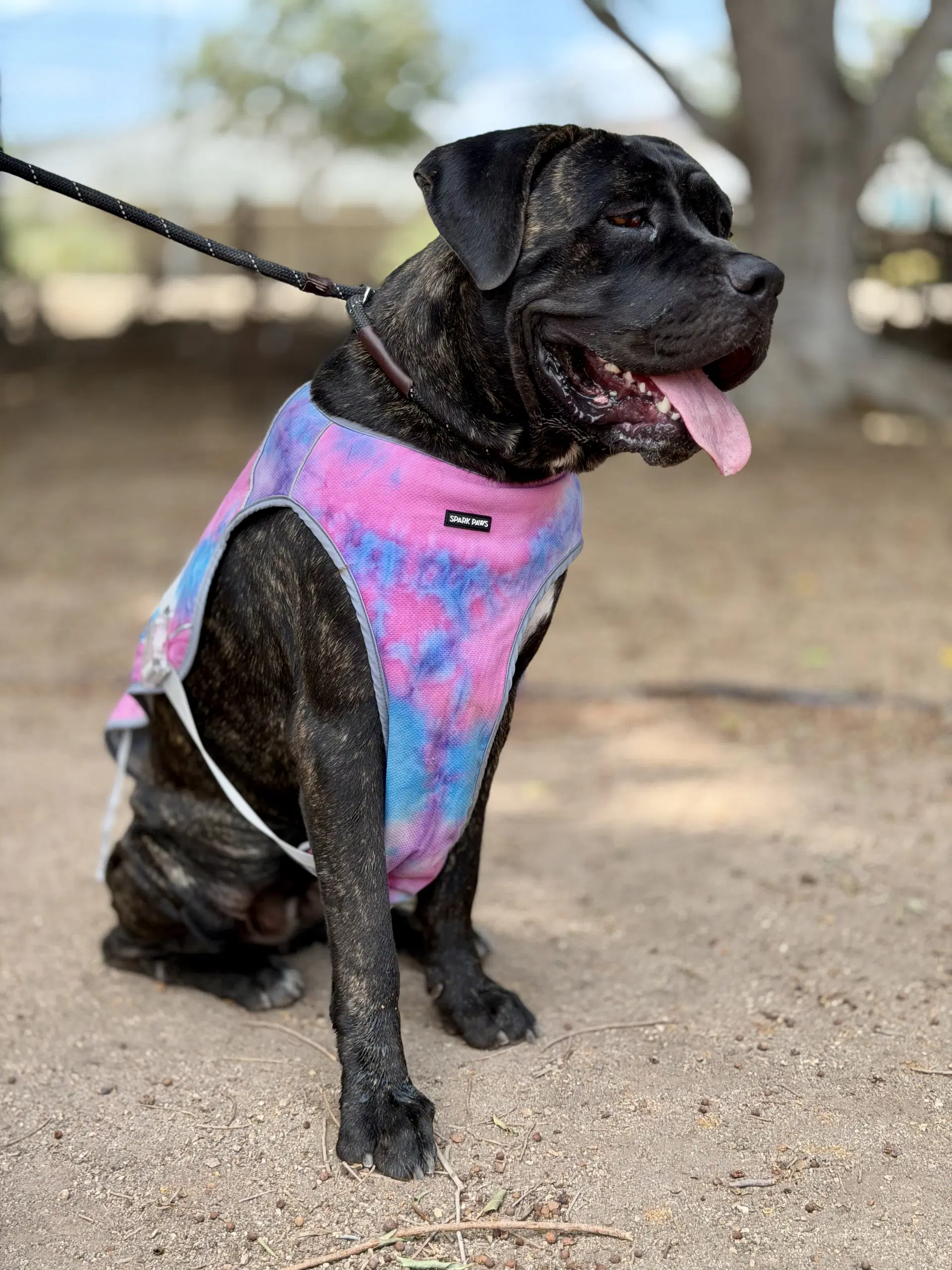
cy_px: 635
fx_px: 1760
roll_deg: -0.1
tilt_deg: -12.5
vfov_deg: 39.7
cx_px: 476
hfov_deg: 30.3
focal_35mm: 48
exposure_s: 1/1041
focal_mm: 6.76
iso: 80
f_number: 1.78
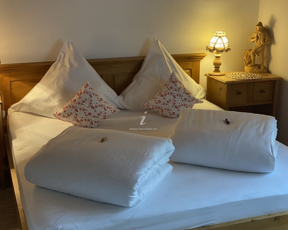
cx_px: 137
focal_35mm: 55
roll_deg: -0.8
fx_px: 469
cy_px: 114
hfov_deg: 34.1
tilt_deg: -16.7
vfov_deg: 27.6
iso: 250
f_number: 2
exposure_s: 1/33
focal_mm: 6
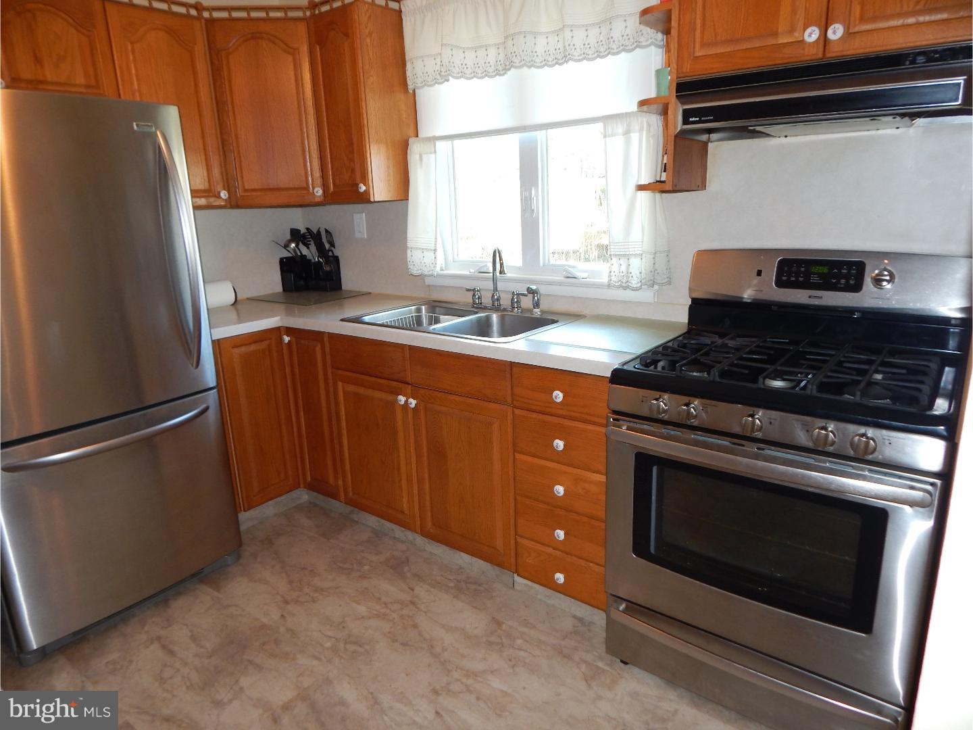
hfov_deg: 76.4
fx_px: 618
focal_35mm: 22
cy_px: 365
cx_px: 486
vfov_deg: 61.1
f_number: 3
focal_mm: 4
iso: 140
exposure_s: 1/30
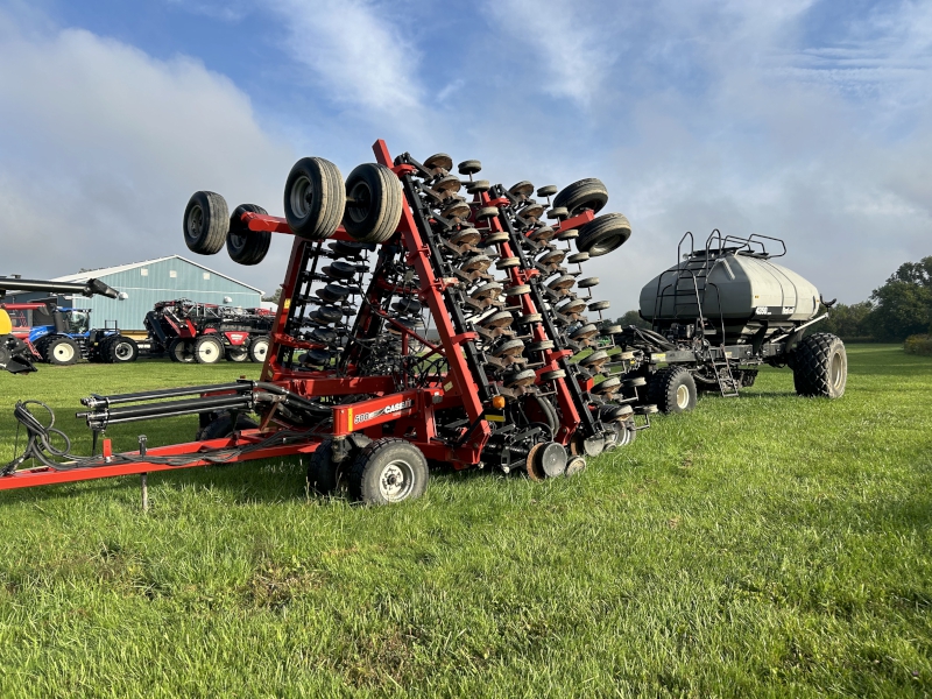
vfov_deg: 53.1
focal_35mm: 26
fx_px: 700
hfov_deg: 67.3
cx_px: 466
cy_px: 350
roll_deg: +0.5
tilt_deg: -0.6
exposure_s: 1/2457
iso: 50
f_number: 1.5
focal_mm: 5.7
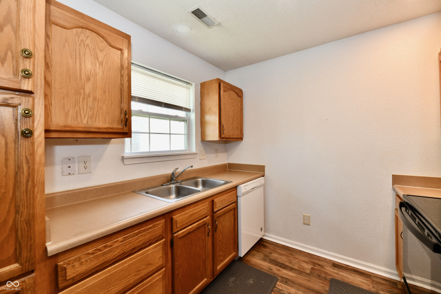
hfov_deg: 104.3
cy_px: 147
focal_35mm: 14
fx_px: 171
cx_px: 220
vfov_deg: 81.2
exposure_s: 1/80
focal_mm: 14
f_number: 6.3
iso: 640
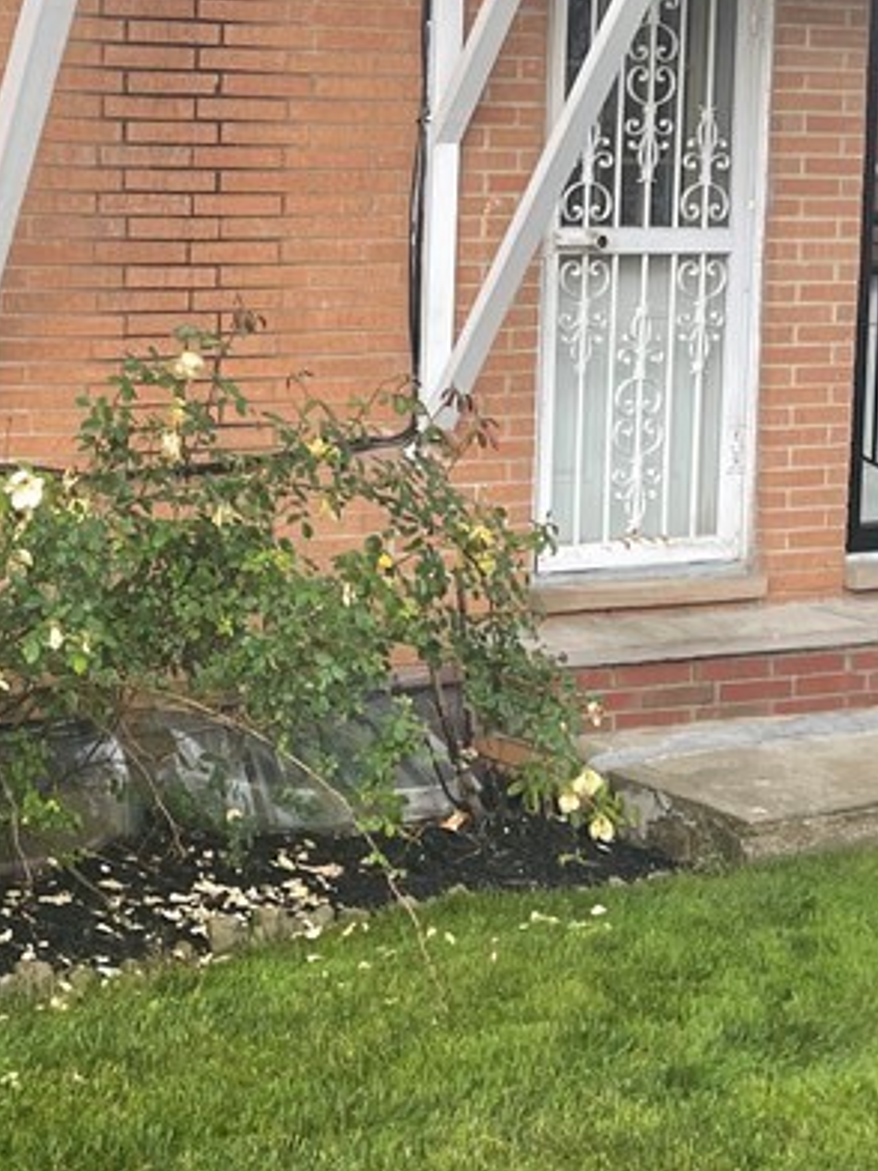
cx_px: -75
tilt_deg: -2.3
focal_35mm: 68
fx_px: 2300
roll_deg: -2.3
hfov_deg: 20.6
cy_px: 388
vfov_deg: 28.4
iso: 40
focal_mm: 5.1
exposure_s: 1/121
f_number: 1.6
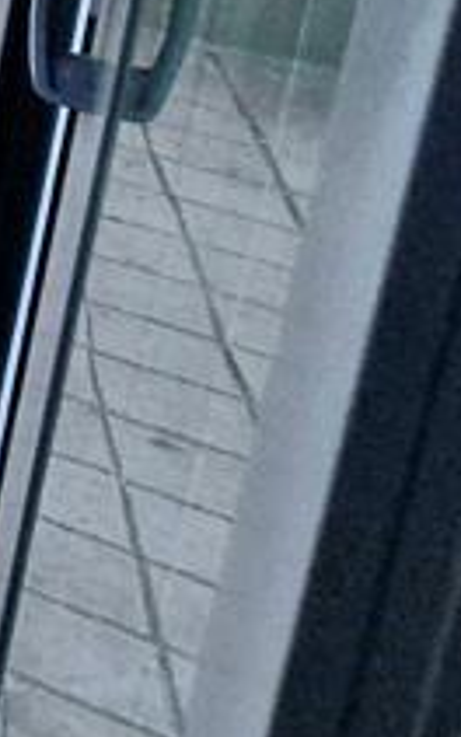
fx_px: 1346
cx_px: -1271
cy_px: -391
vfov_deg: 23.8
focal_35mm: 67
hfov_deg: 8.8
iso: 50
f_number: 2.2
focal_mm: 2.2
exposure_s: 1/526
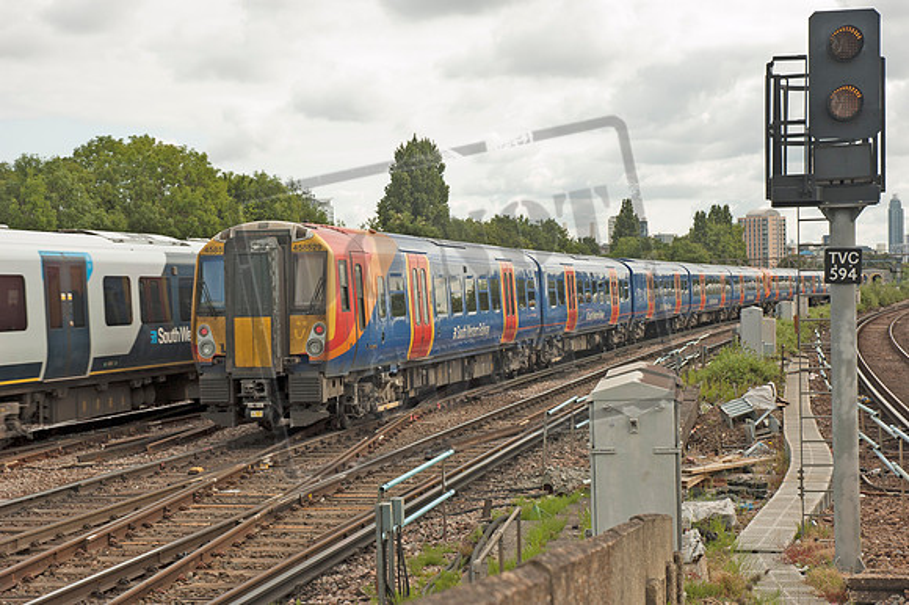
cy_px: 302
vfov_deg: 20.6
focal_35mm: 66
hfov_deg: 30.5
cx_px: 454
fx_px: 1665
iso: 200
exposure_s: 1/200
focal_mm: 44
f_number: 7.1
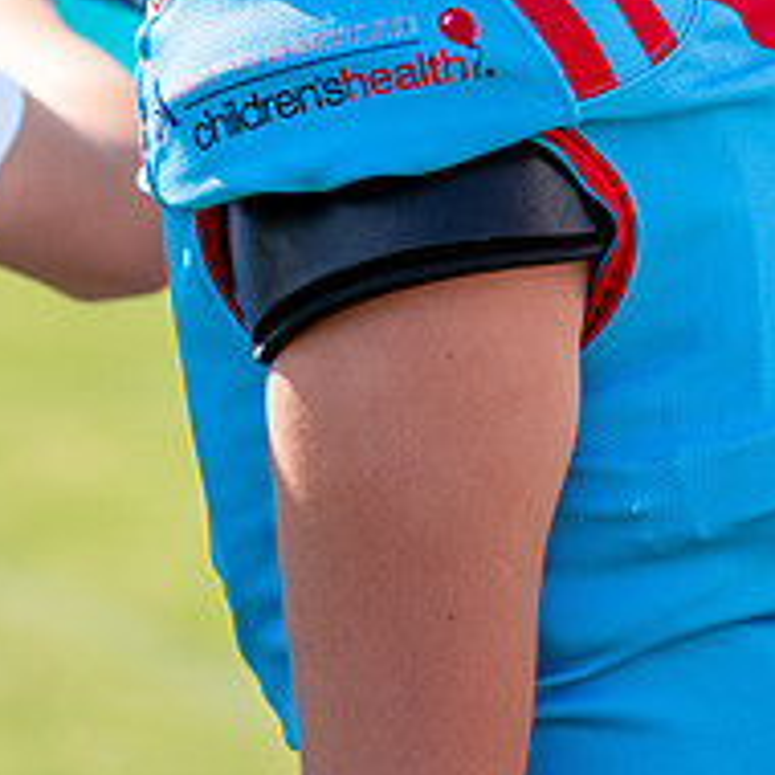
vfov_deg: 5.2
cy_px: -236
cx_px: 749
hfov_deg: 5.3
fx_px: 8409
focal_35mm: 332
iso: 125
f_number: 2.8
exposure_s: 1/1600
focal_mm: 95
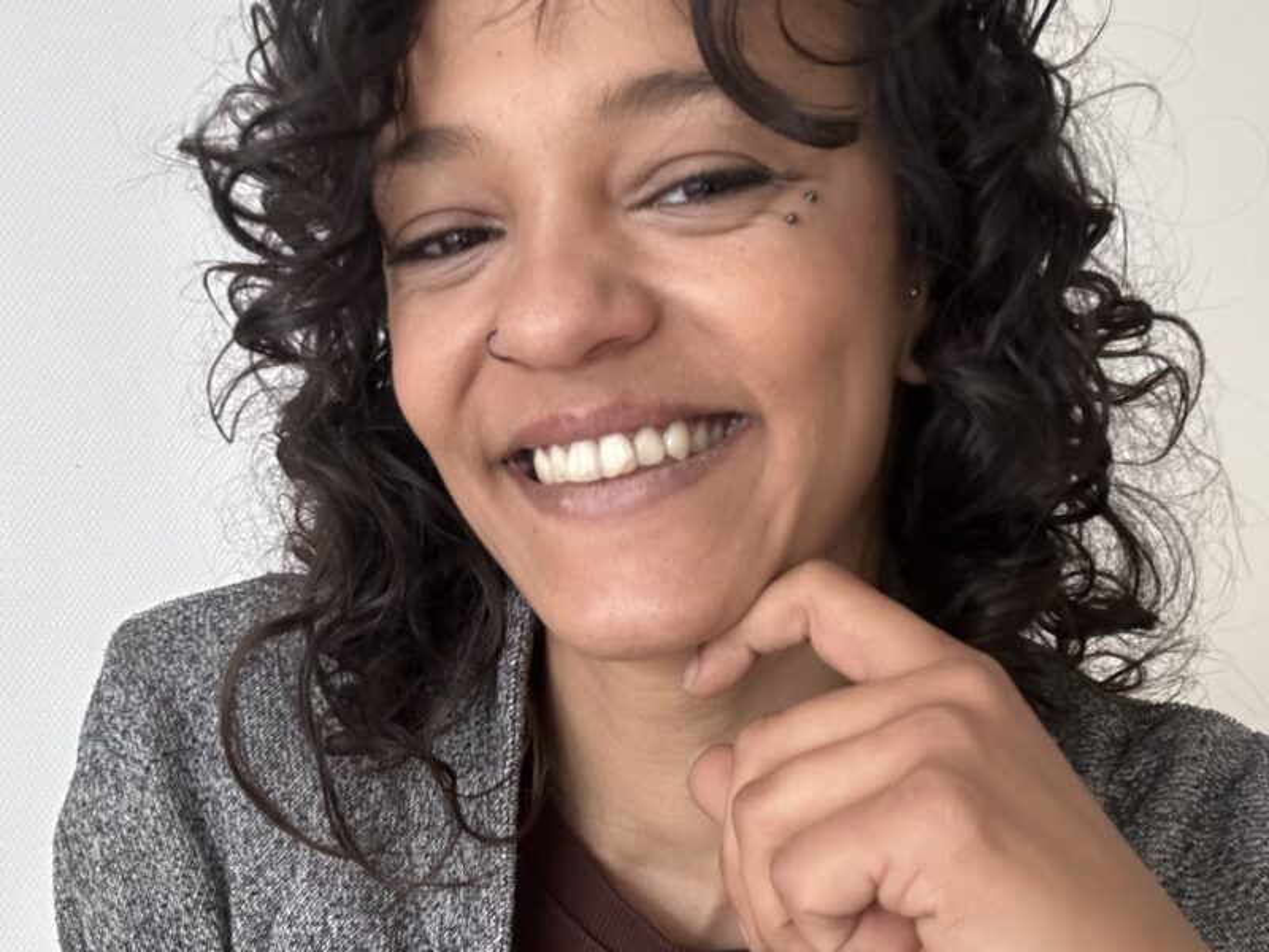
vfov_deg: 46.8
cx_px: 634
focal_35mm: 30
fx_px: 1100
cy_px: 476
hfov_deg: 60.0
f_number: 1.9
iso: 320
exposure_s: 1/58
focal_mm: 2.69
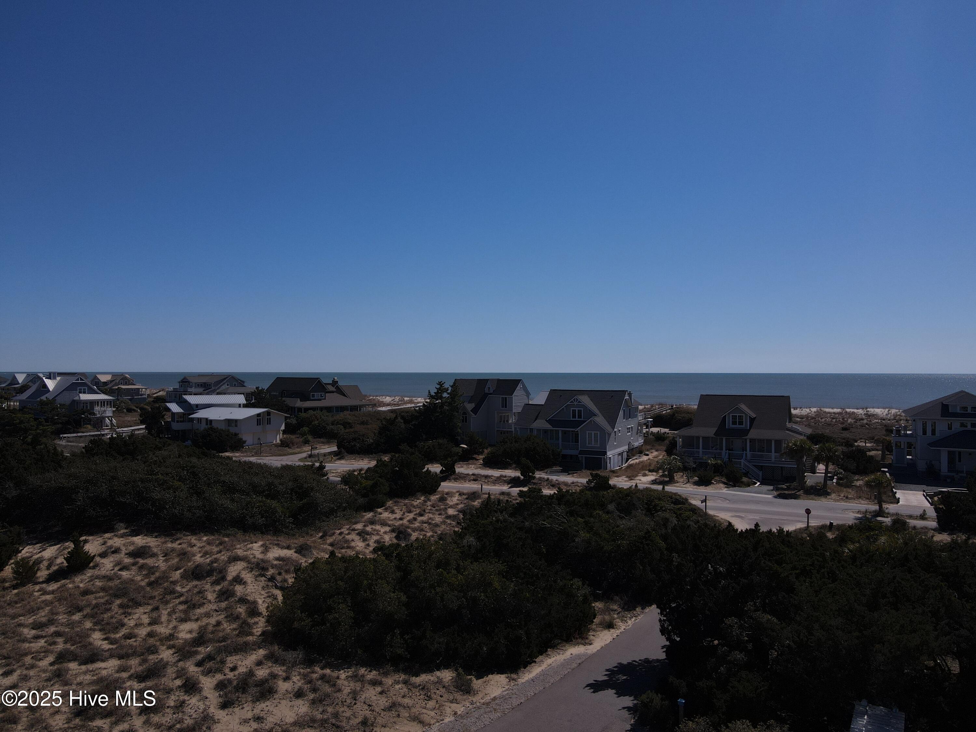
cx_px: 488
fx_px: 677
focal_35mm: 24
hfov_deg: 71.6
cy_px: 366
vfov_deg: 56.8
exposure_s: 1/2000
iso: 100
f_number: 2.8
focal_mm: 4.5
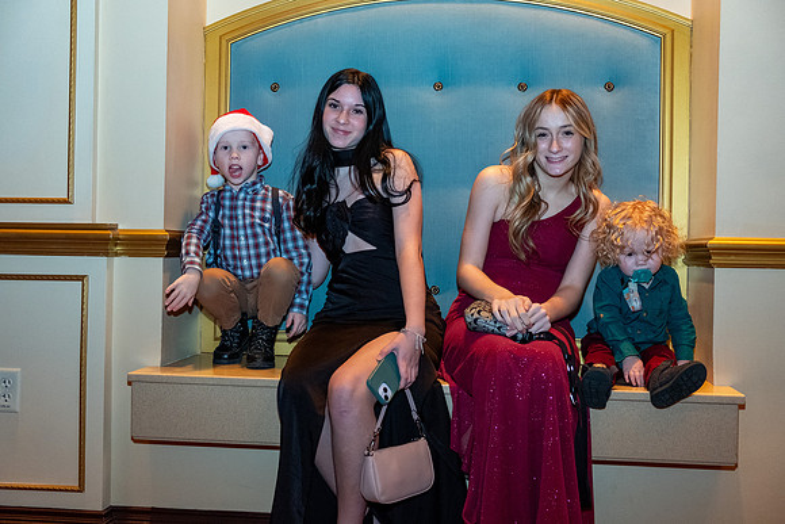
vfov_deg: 36.9
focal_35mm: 36
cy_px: 262
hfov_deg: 53.1
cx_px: 392
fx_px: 785
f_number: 3.2
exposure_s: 1/125
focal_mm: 24.3
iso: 2500
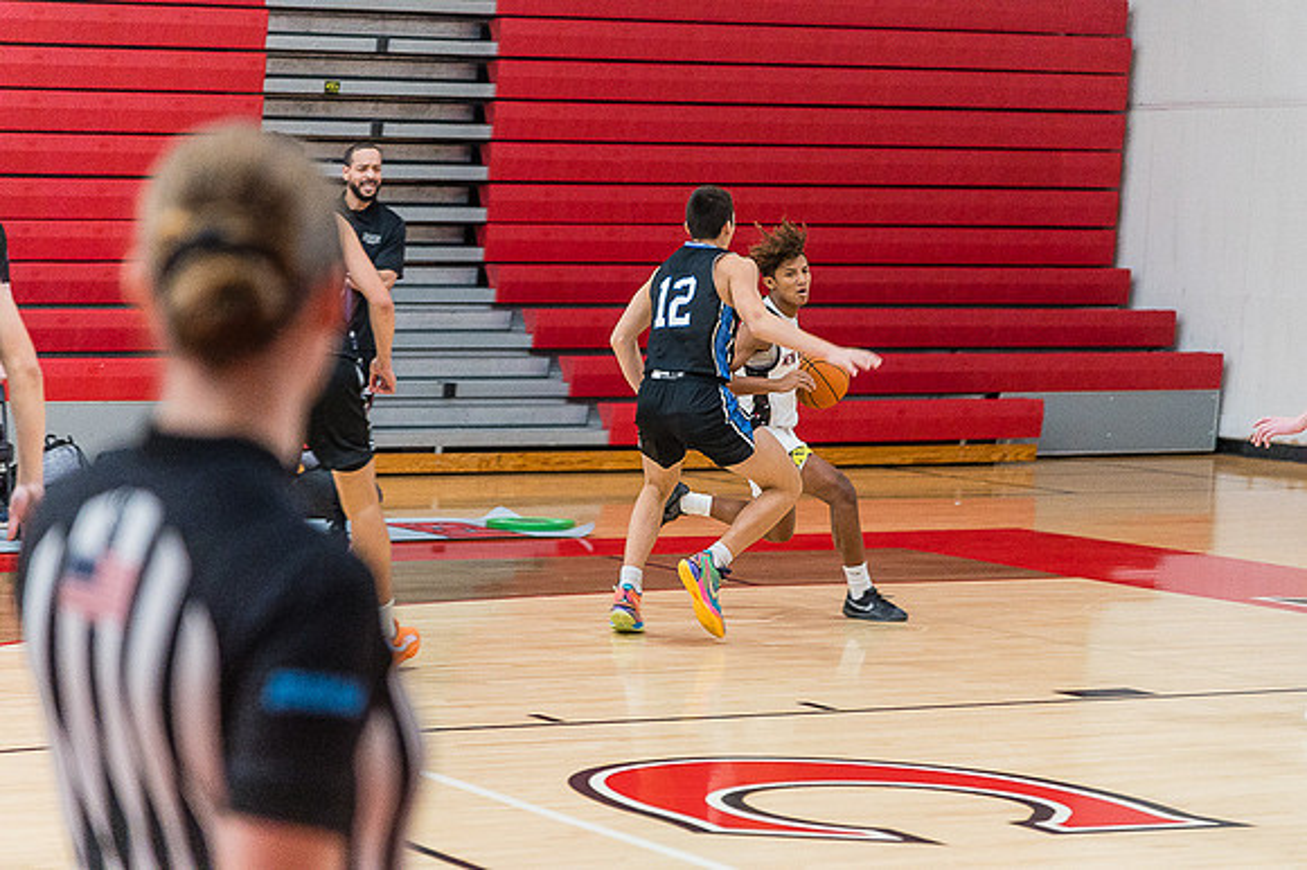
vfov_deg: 11.4
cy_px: 435
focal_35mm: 120
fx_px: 4354
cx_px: 654
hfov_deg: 17.1
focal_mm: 120
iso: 5000
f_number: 4
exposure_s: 1/320
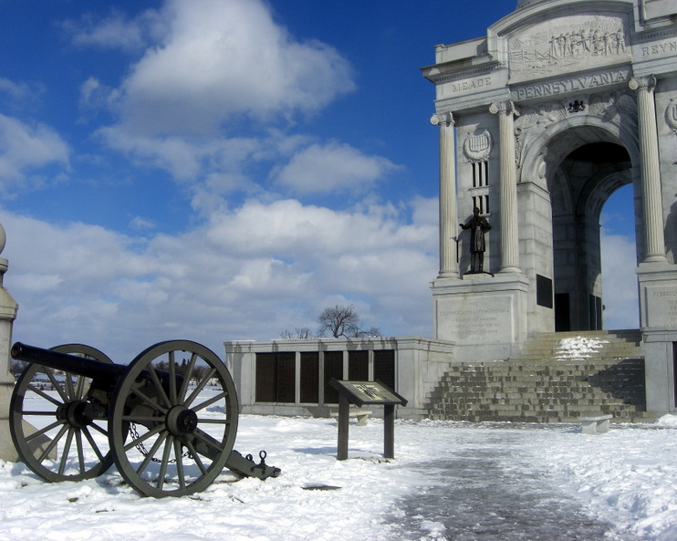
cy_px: 270
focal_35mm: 40
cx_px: 329
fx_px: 801
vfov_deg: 37.3
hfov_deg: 45.8
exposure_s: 1/500
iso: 80
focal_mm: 7.9
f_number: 8
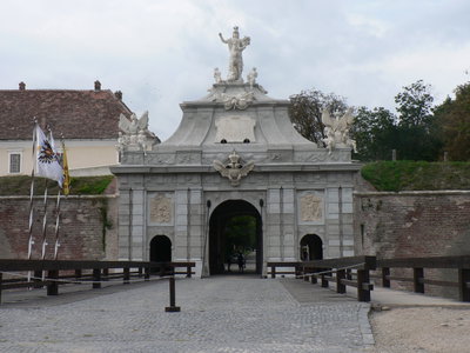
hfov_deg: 37.5
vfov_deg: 28.6
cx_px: 235
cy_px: 176
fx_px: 692
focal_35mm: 51
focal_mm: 8.4
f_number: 4.5
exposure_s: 1/400
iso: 80
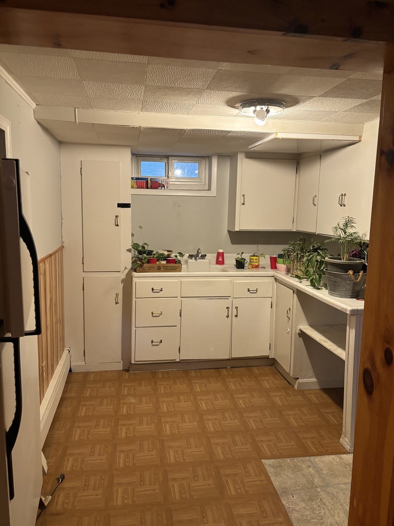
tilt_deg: -6.6
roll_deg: -2.0
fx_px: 395
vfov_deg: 67.3
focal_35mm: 26
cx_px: 197
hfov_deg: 53.1
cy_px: 263
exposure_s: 1/60
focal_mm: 5.96
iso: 400
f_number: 1.6
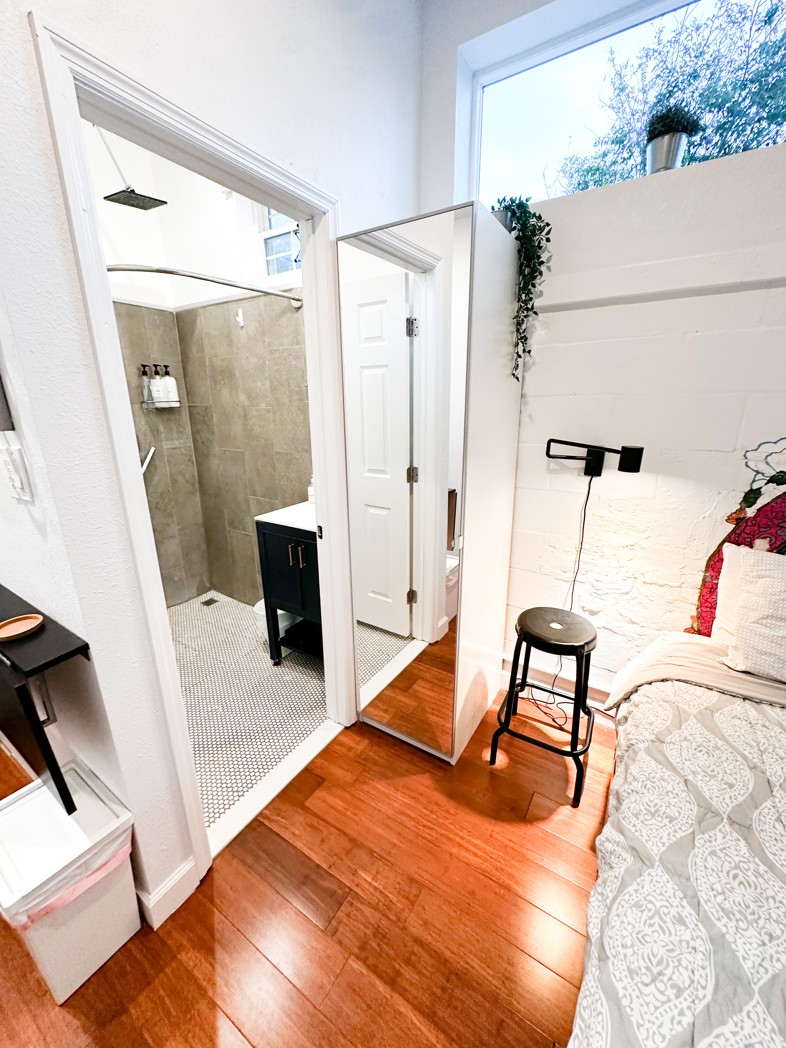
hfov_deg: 85.7
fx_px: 424
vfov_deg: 102.1
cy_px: 524
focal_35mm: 14
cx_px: 393
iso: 200
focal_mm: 2.22
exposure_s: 1/60
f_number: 2.2
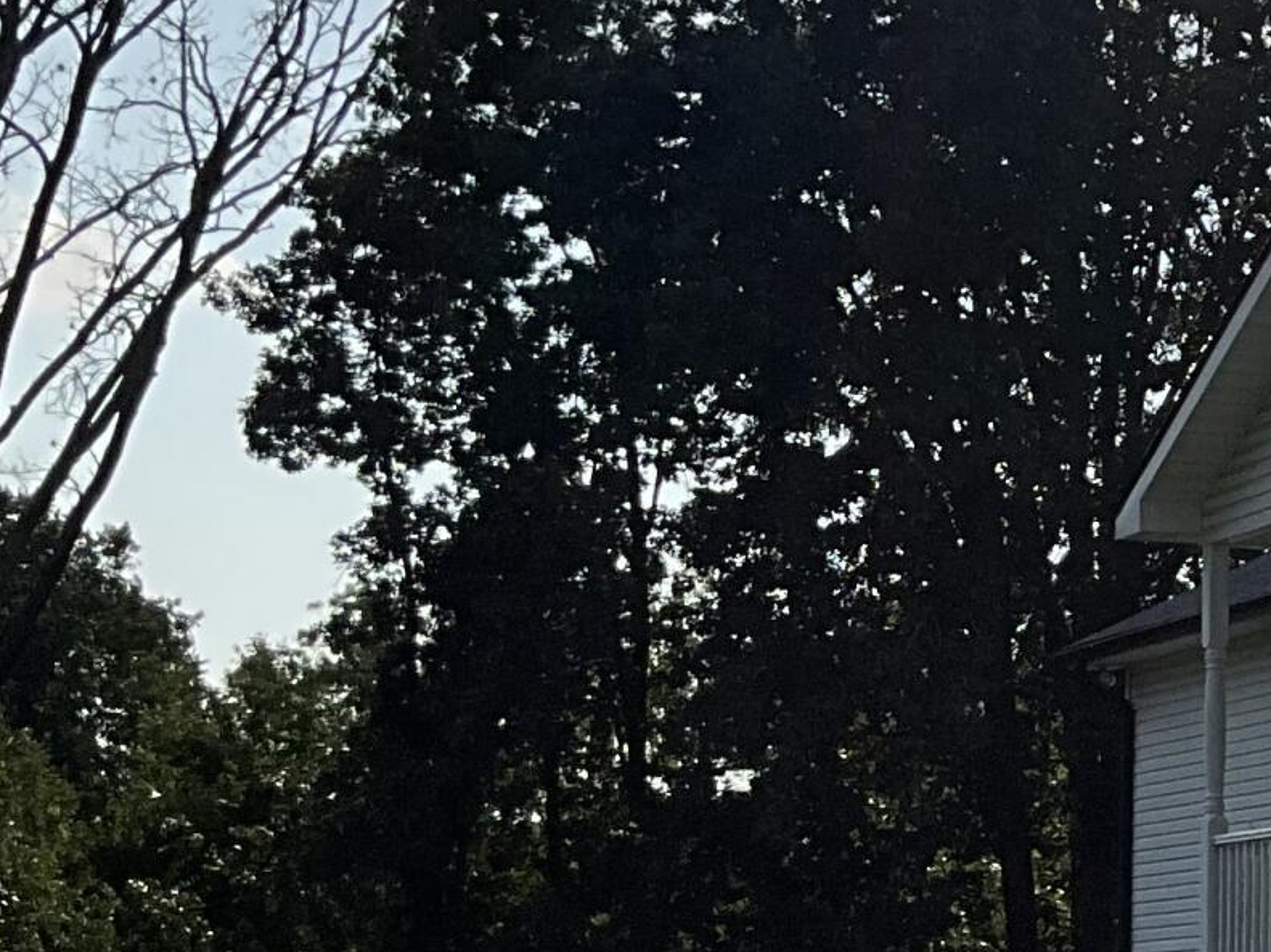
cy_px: 512
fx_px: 4038
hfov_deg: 16.2
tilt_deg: +7.4
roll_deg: +0.7
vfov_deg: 13.5
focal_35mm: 110
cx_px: 1960
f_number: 1.8
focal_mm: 3
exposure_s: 1/6536
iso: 25
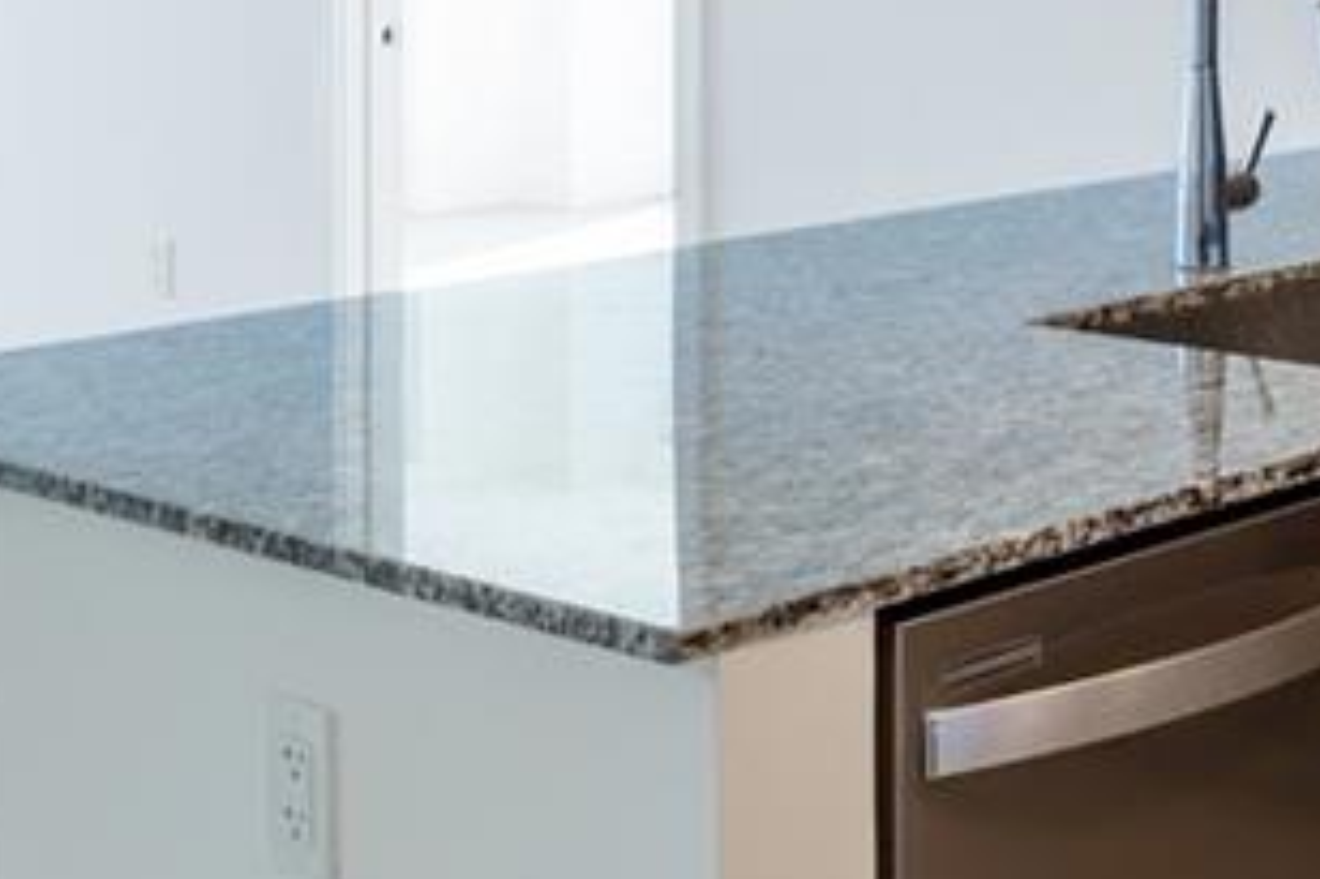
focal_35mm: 78
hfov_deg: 25.7
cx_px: 999
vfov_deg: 17.3
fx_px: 2858
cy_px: 176
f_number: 6.3
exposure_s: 1/160
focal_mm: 10
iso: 250
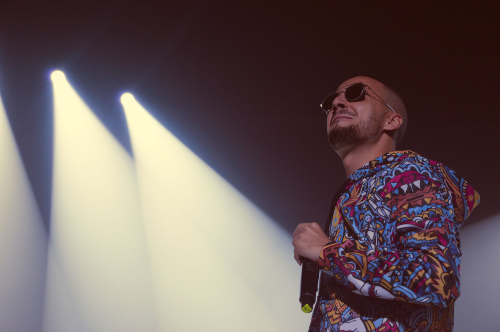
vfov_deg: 17.5
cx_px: 250
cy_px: 166
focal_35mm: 78
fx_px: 1082
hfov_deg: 26.0
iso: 400
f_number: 5.6
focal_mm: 52
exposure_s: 1/125
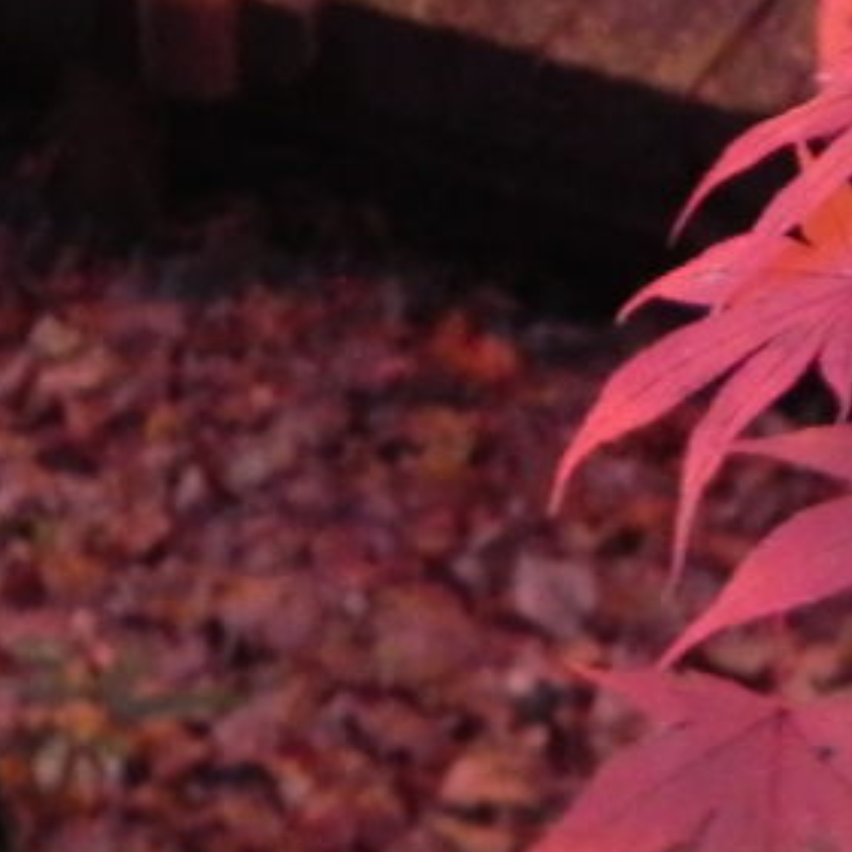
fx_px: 4622
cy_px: -952
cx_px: 176
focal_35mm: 166
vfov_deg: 9.7
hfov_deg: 10.5
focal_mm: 5.9
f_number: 2.8
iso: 400
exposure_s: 1/1.7
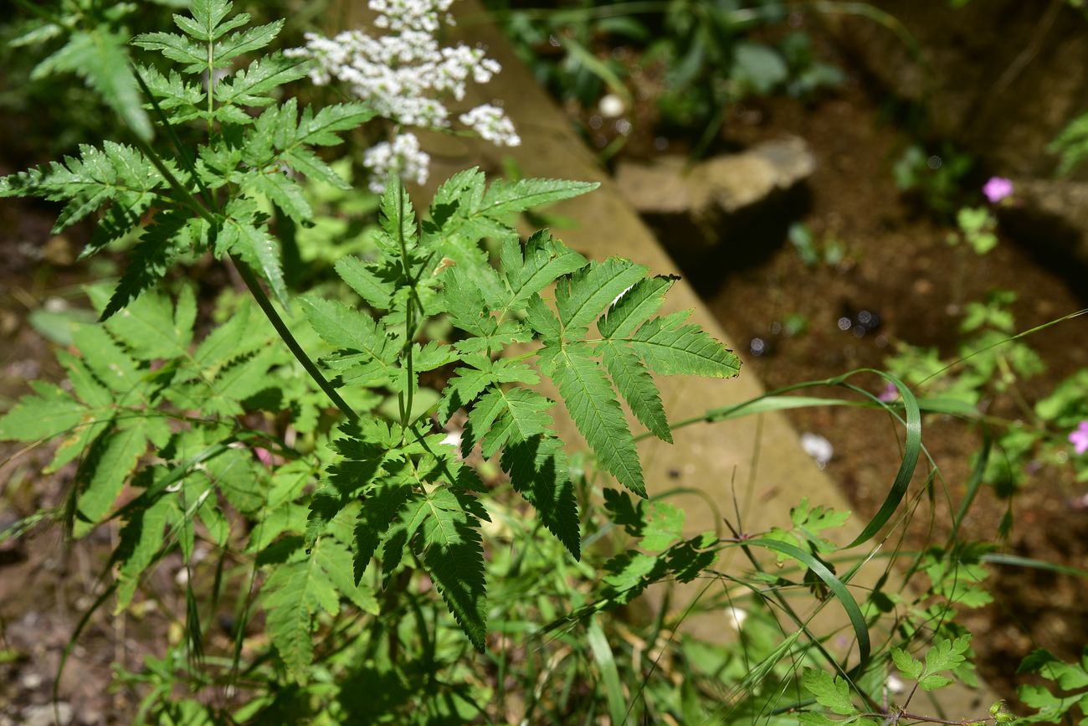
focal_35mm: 32
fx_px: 967
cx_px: 544
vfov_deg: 41.1
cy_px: 363
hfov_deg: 58.7
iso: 160
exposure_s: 1/250
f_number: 11
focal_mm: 32
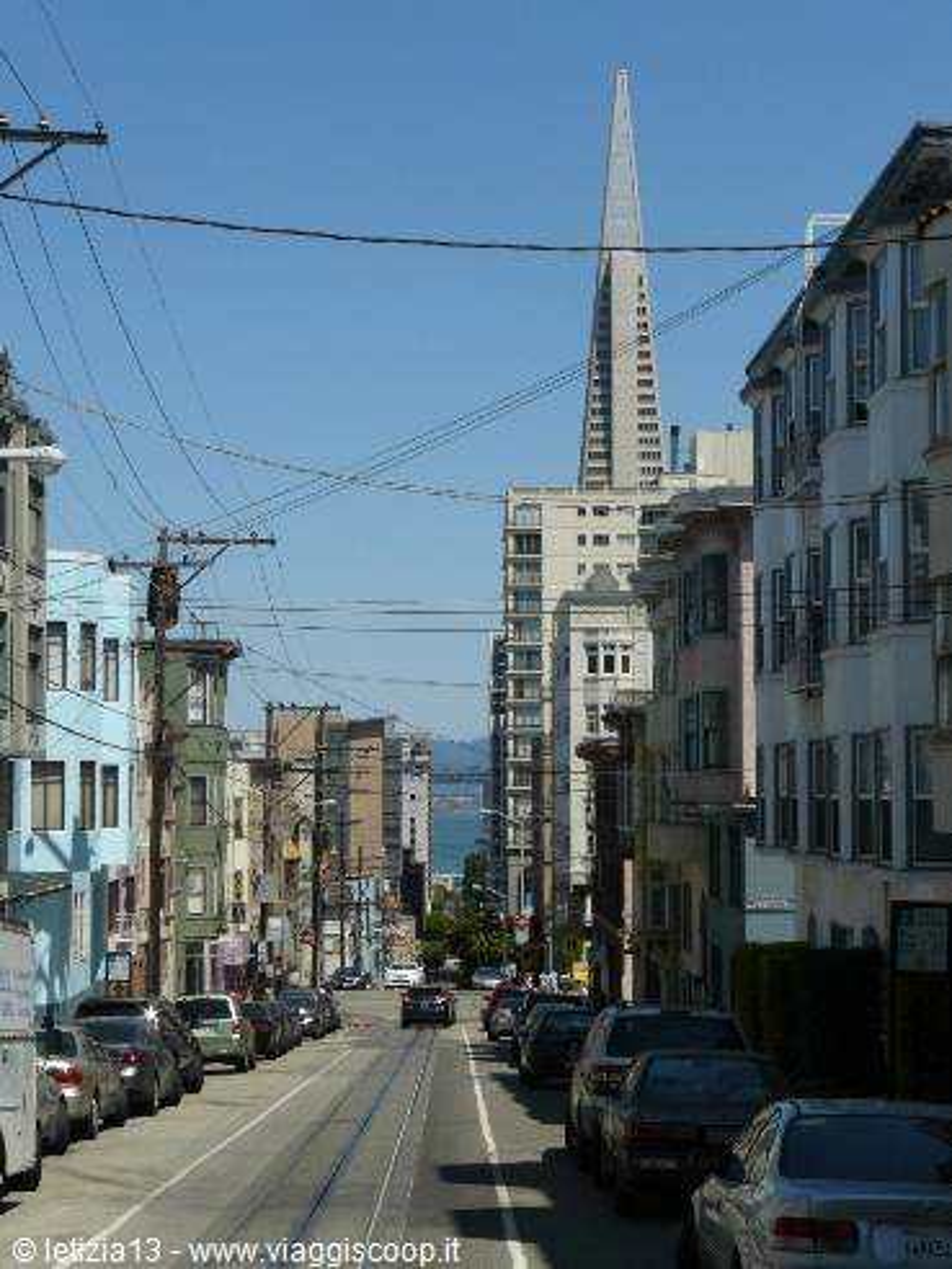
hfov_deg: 20.4
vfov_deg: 27.0
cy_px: 634
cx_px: 476
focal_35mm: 72
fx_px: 2640
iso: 100
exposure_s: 1/500
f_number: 7.1
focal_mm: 12
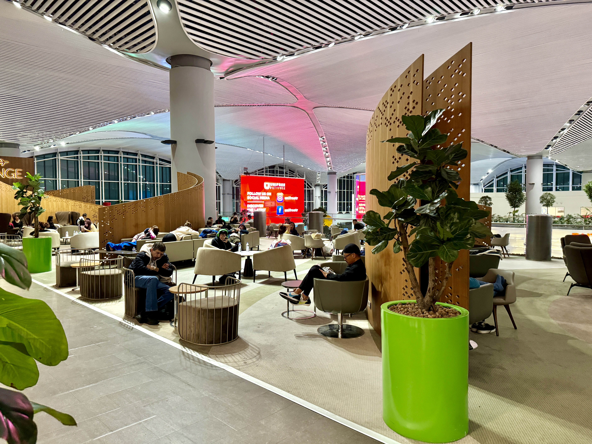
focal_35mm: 24
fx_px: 410
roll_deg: -0.7
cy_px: 222
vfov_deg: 56.8
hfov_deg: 71.6
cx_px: 296
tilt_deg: -2.9
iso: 500
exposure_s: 1/60
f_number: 1.78
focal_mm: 6.86
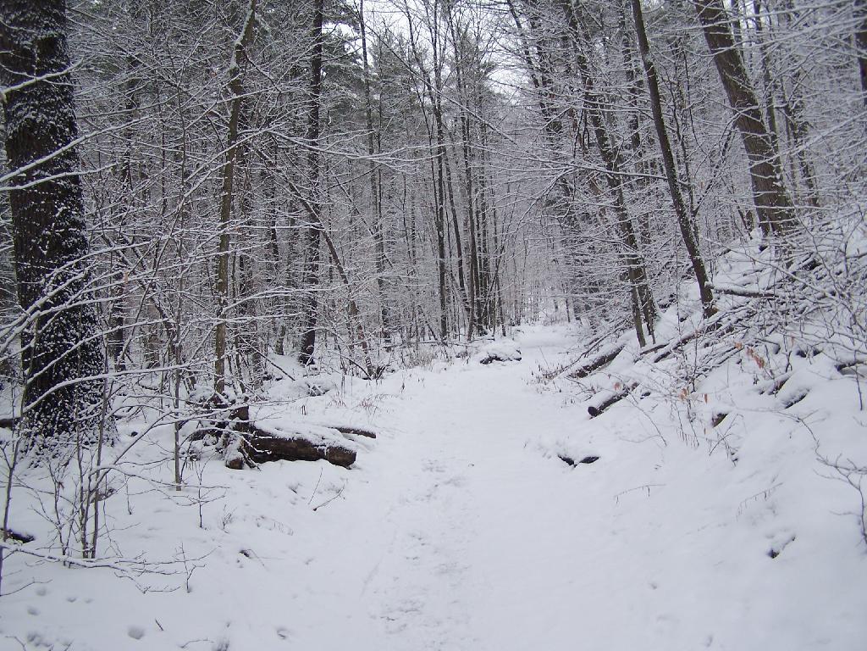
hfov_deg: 49.0
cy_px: 326
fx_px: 952
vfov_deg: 37.7
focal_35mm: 38
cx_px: 434
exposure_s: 1/50
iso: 80
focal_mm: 6.3
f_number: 2.8
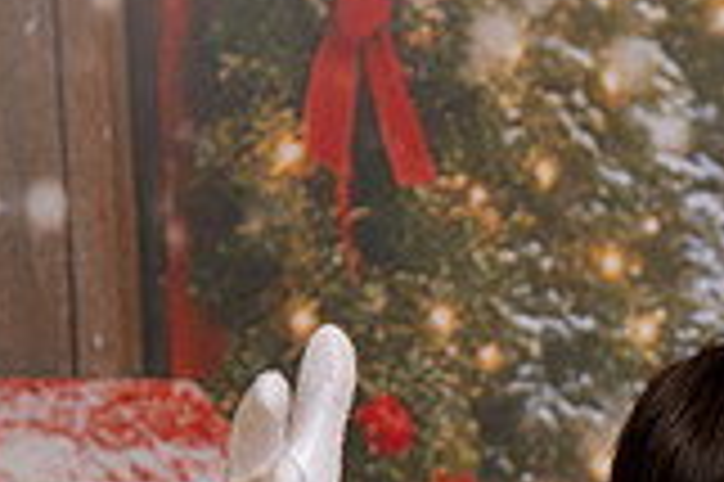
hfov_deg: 7.5
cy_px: 833
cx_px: 1030
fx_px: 5444
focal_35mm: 271
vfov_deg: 5.0
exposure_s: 1/200
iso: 1250
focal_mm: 75
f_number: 4.5
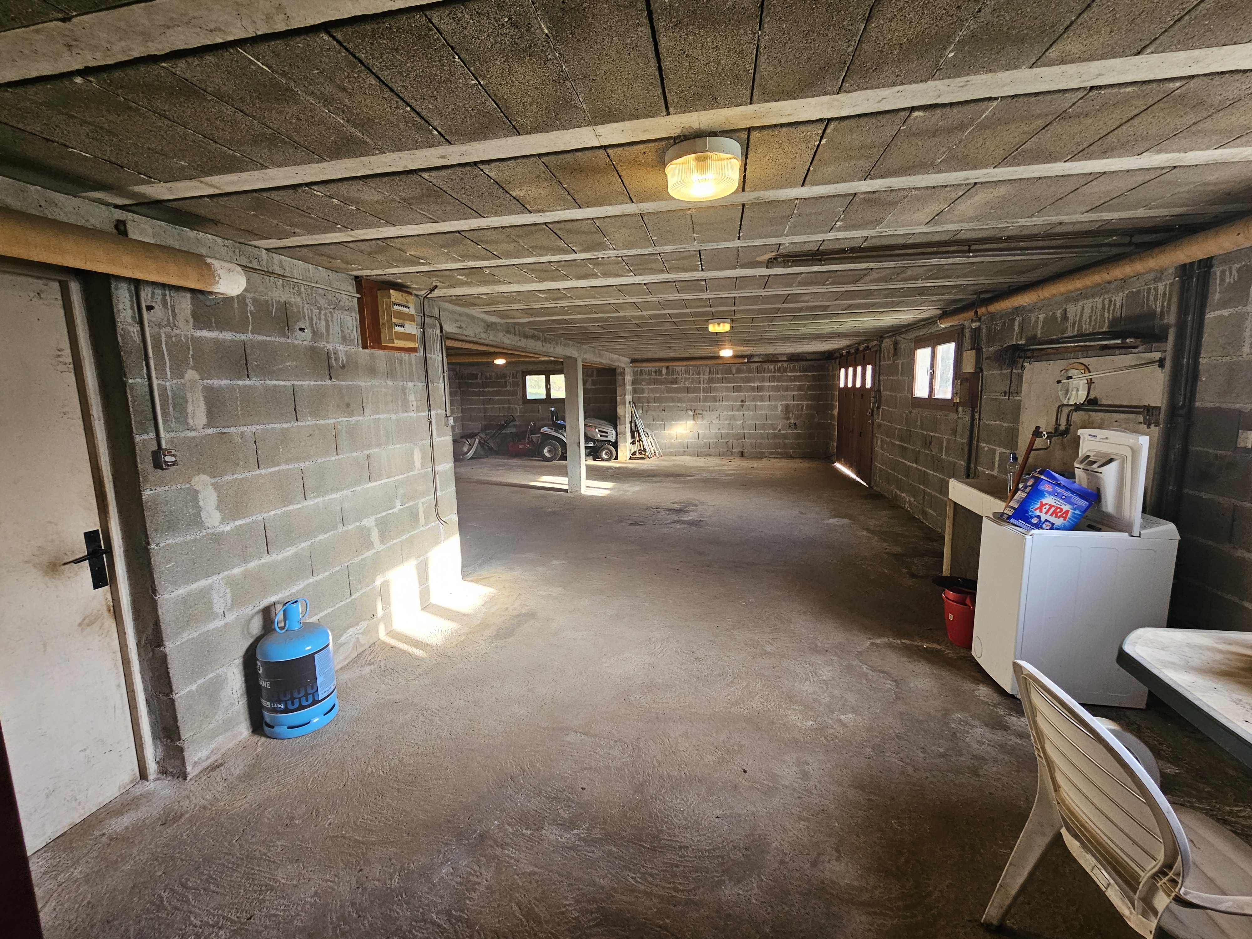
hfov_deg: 106.2
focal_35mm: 13
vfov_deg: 89.9
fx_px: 470
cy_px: 470
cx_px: 626
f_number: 2.2
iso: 125
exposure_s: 1/50
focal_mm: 2.2
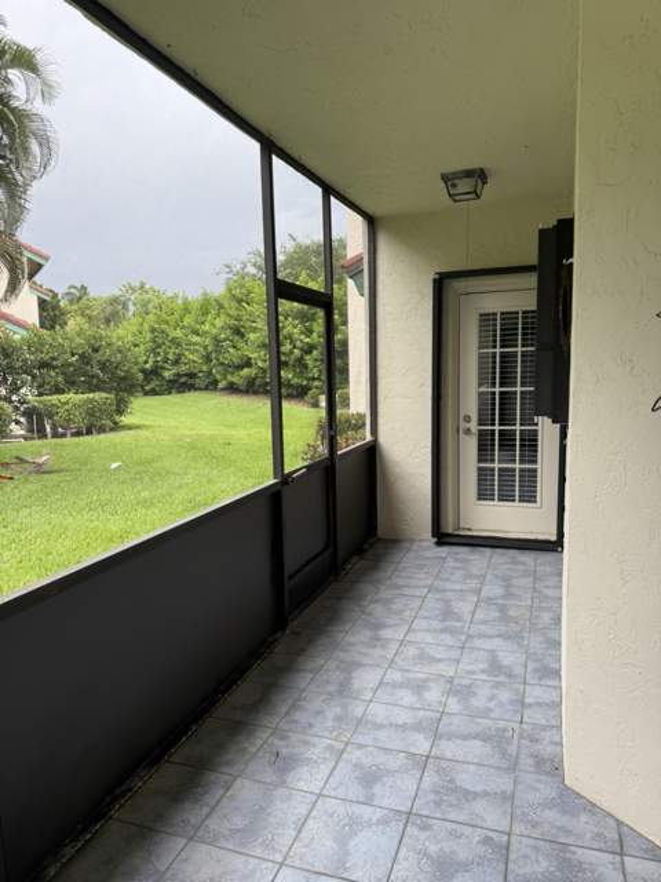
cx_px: 330
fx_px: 611
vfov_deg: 71.6
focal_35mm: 24
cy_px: 441
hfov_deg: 56.8
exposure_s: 1/772
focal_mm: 6.76
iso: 100
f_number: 1.78
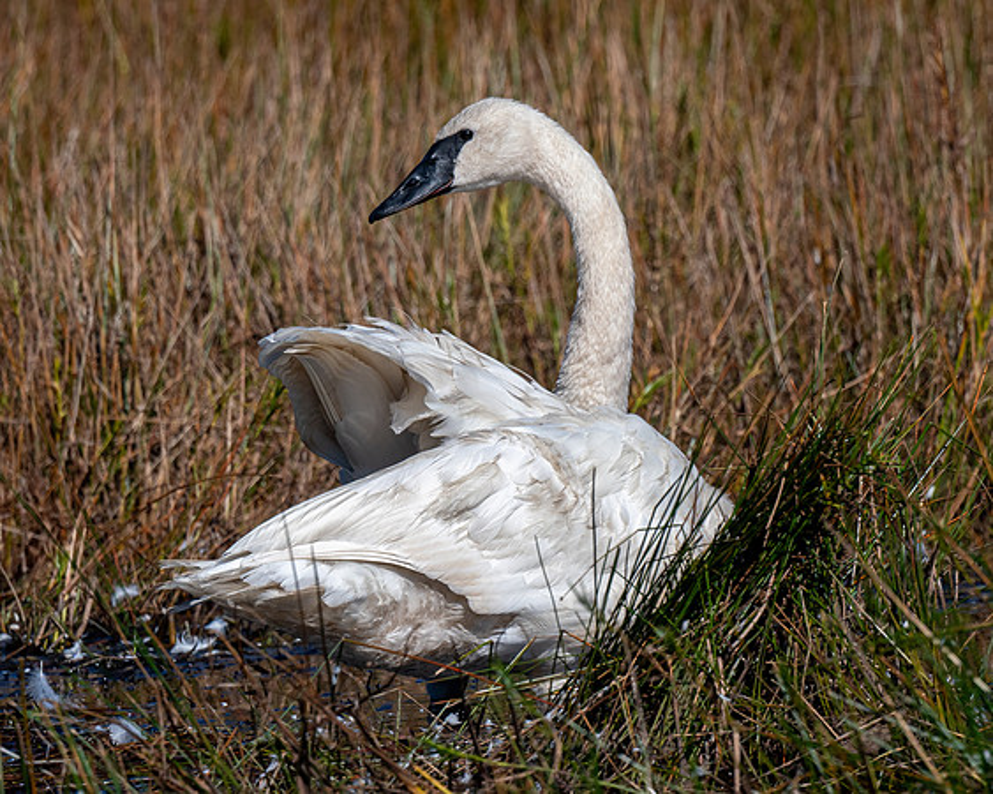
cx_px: 485
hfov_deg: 2.0
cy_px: 453
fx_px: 28285
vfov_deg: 1.6
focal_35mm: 963
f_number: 6.3
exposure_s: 1/3200
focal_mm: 500
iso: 280
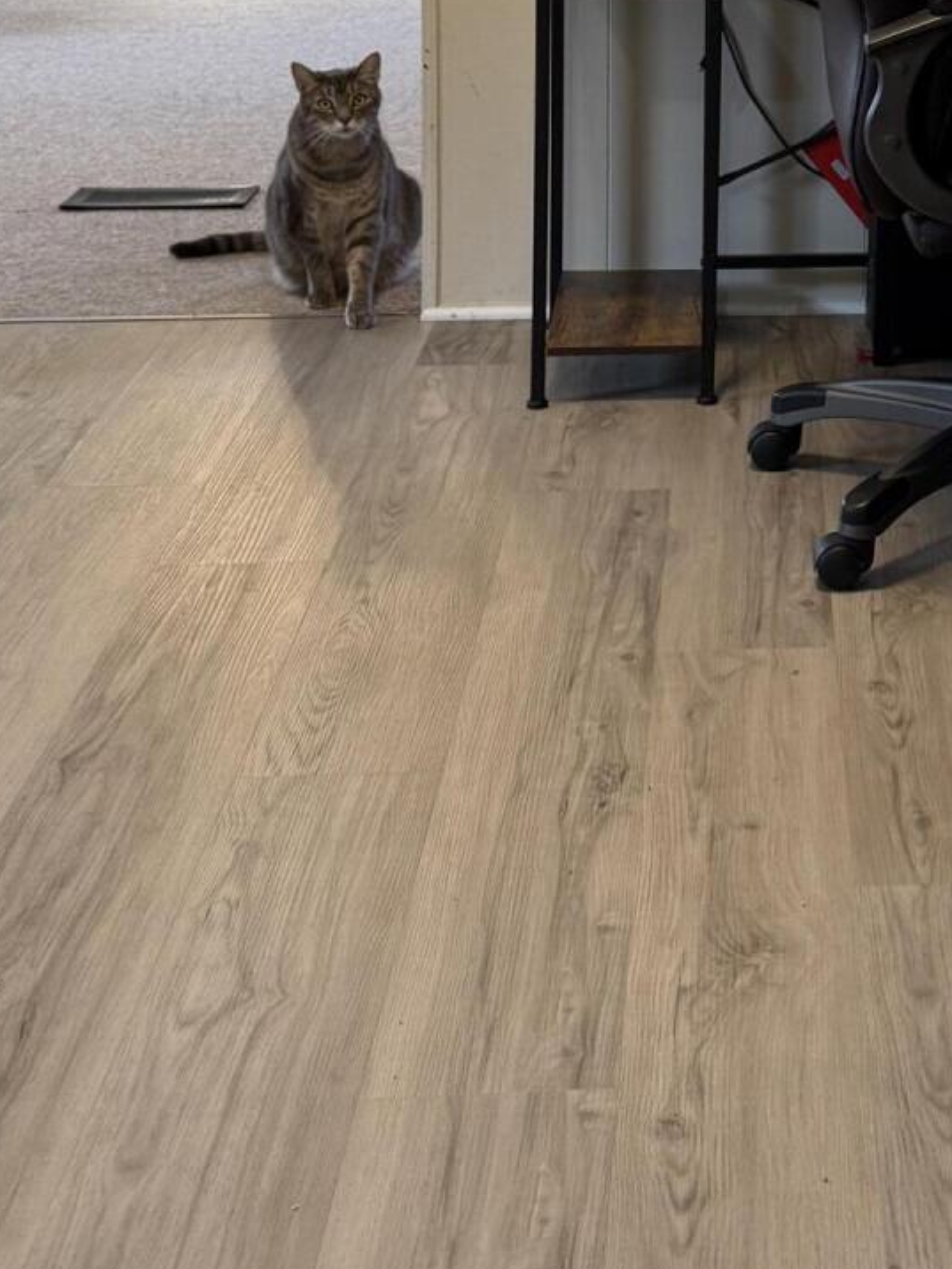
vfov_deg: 27.2
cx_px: 1080
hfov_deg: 20.7
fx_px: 2457
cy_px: -25
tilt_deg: -8.8
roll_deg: -1.9
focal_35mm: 67
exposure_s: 1/60
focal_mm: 6.76
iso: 125
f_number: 1.78
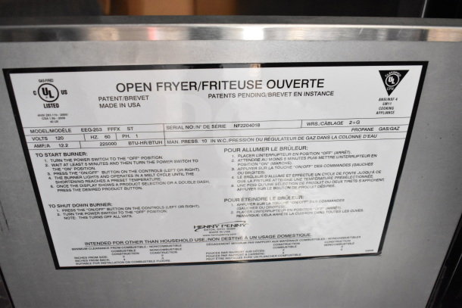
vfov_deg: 36.9
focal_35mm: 36
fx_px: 462
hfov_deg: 53.1
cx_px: 231
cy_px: 154
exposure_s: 1/125
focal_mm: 24
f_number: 5.6
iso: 6400
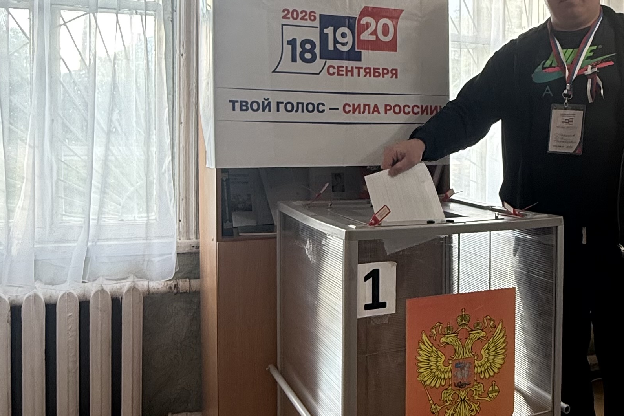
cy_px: 135
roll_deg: -1.4
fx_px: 503
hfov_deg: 63.6
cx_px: 294
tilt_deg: -1.0
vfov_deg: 44.2
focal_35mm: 29
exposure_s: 1/100
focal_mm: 2.22
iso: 125
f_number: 2.2
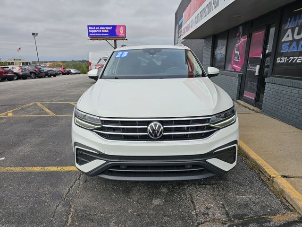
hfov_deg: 73.9
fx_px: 201
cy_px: 114
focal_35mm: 23
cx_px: 151
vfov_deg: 58.9
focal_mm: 6.3
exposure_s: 1/444
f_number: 1.7
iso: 10
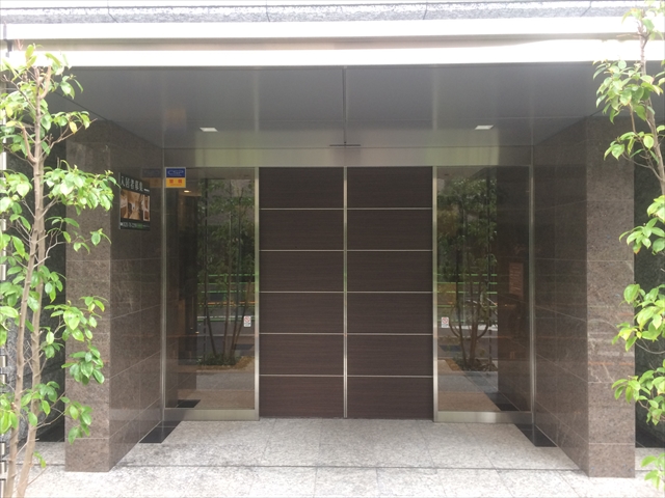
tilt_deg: +1.2
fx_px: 557
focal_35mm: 29
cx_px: 332
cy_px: 249
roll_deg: +1.6
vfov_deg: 48.2
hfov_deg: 61.7
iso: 50
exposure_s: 1/30
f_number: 2.2
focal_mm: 4.15
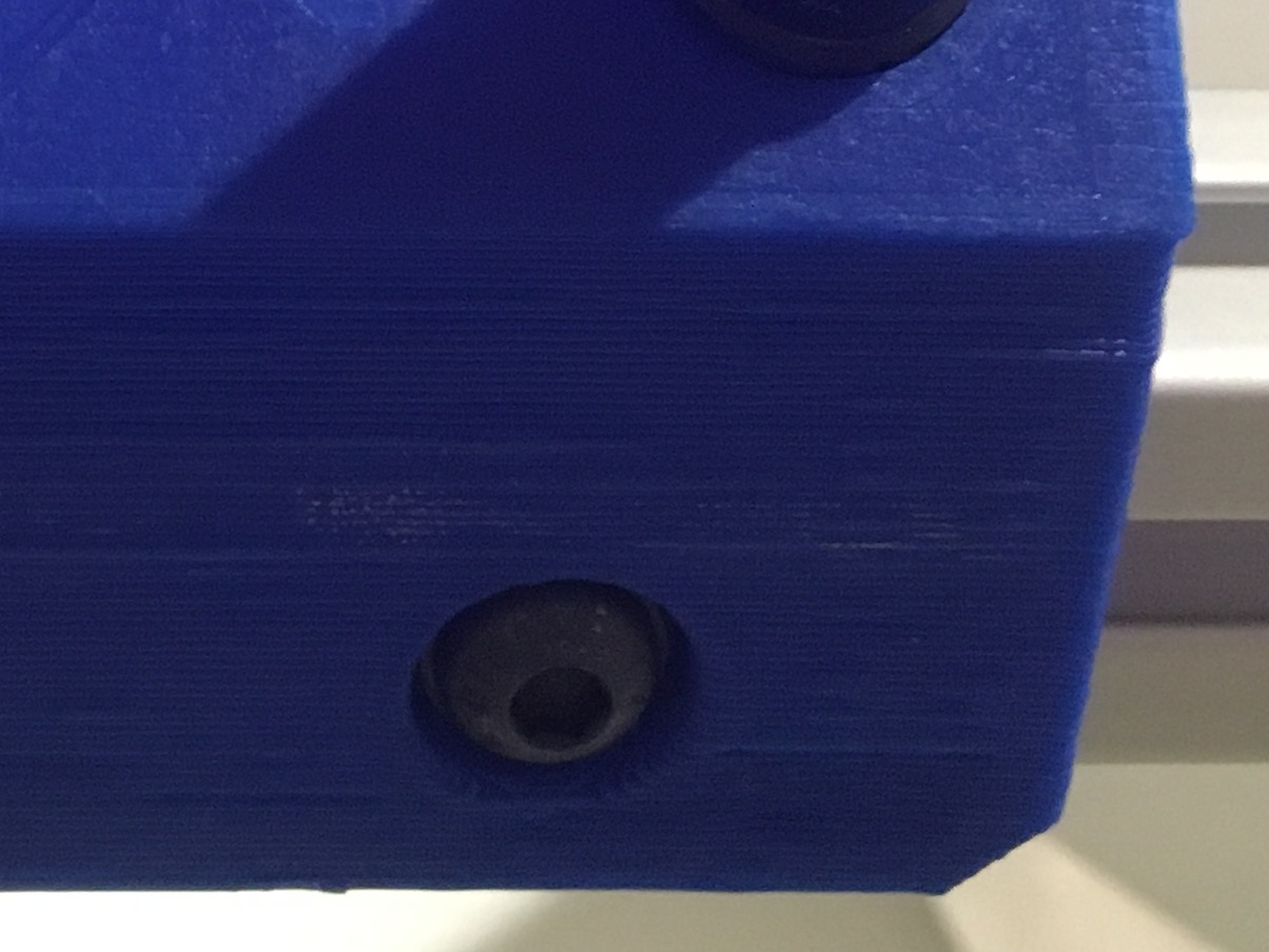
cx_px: -160
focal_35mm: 97
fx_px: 3556
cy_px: -464
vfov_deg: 14.3
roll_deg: -0.1
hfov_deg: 19.3
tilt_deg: -24.1
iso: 400
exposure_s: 1/15
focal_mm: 4.15
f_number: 2.2
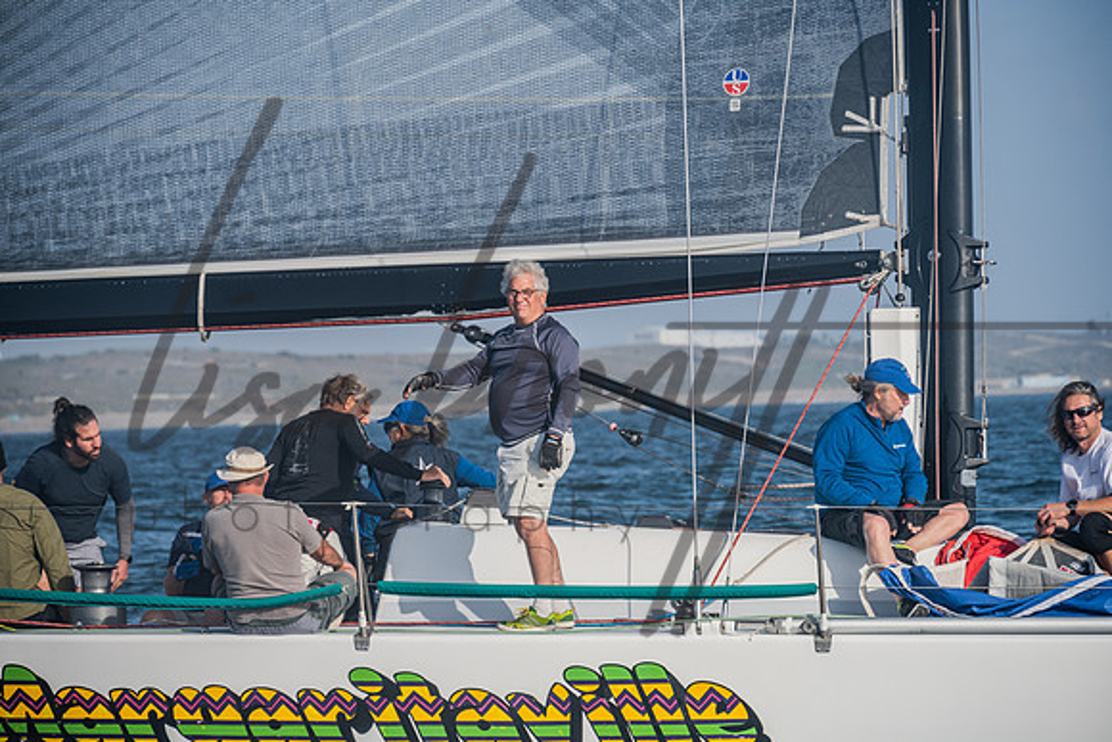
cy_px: 371
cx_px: 556
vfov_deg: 7.6
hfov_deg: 11.4
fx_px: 5561
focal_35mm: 180
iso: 200
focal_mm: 180
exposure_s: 1/640
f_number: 6.3
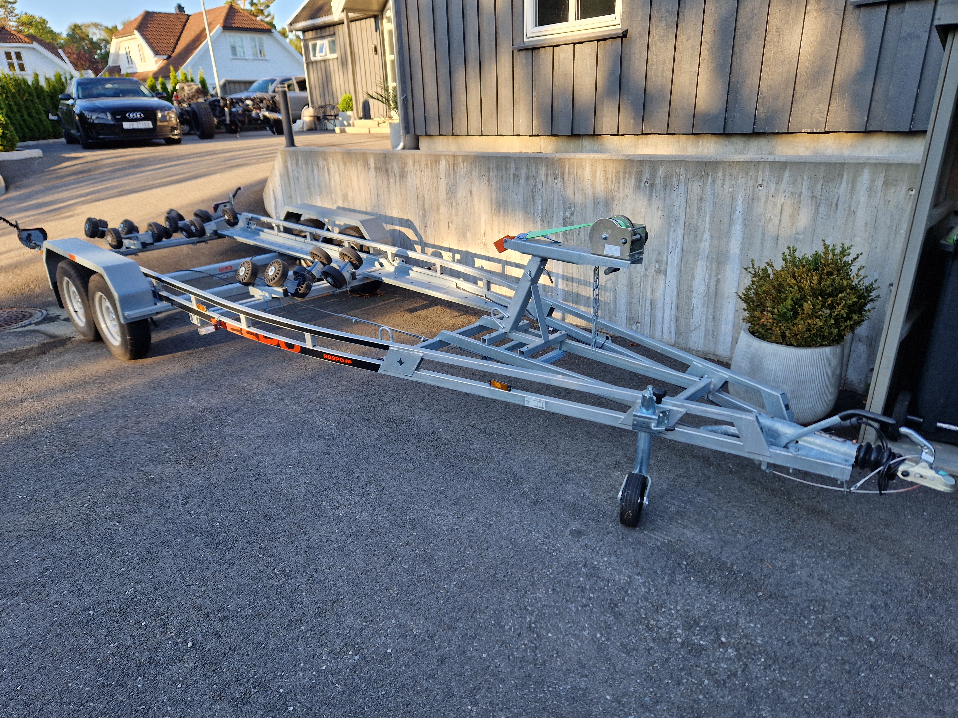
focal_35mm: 23
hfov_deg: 73.9
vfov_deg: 58.9
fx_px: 637
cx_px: 479
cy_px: 359
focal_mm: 5.4
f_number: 1.8
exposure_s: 1/180
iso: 50
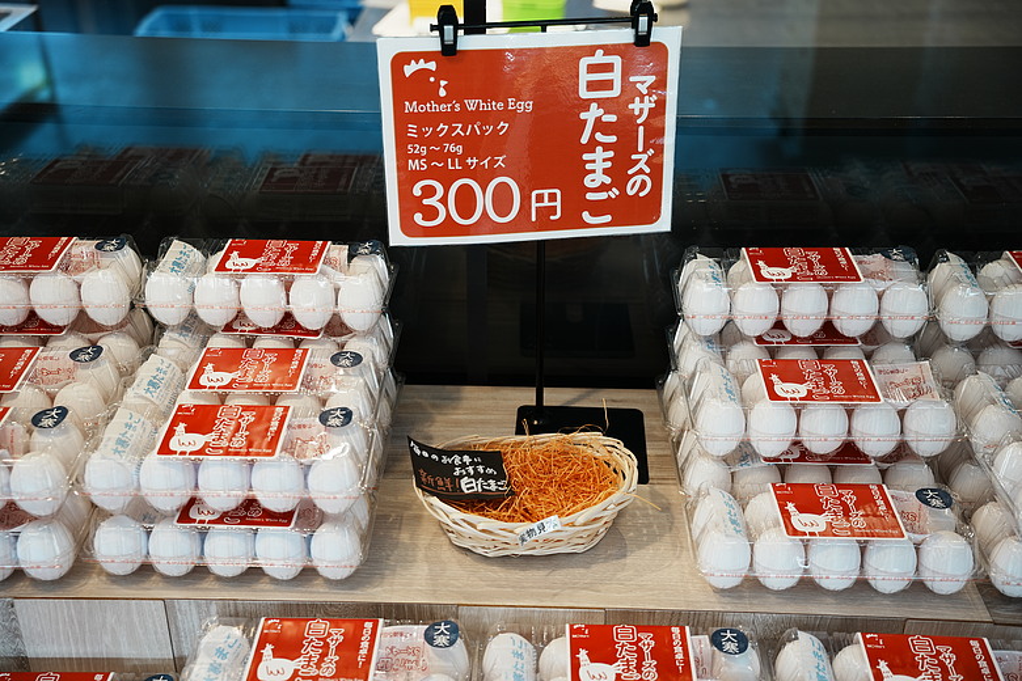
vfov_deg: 32.2
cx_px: 511
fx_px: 1181
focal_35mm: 42
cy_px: 340
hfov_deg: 46.8
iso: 250
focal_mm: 41.6
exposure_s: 1/60
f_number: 3.2
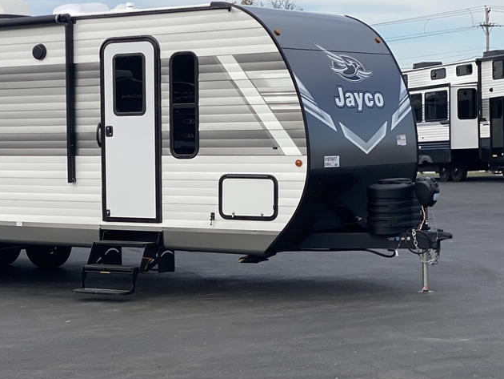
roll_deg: +1.9
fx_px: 1442
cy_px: 231
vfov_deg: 14.9
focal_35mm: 99
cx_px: 66
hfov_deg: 19.5
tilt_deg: -3.3
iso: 20
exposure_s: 1/1370
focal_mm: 6
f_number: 2
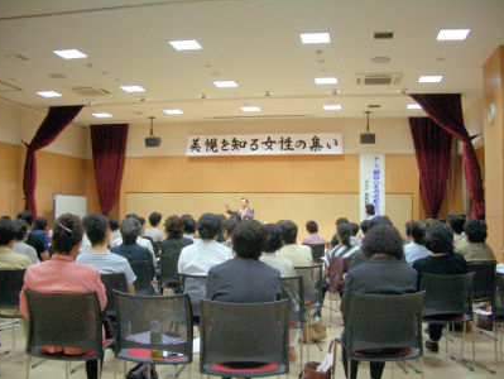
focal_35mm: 37
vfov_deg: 38.7
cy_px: 198
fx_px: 539
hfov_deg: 50.1
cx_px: 248
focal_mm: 5.8
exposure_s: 1/60
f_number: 2.6
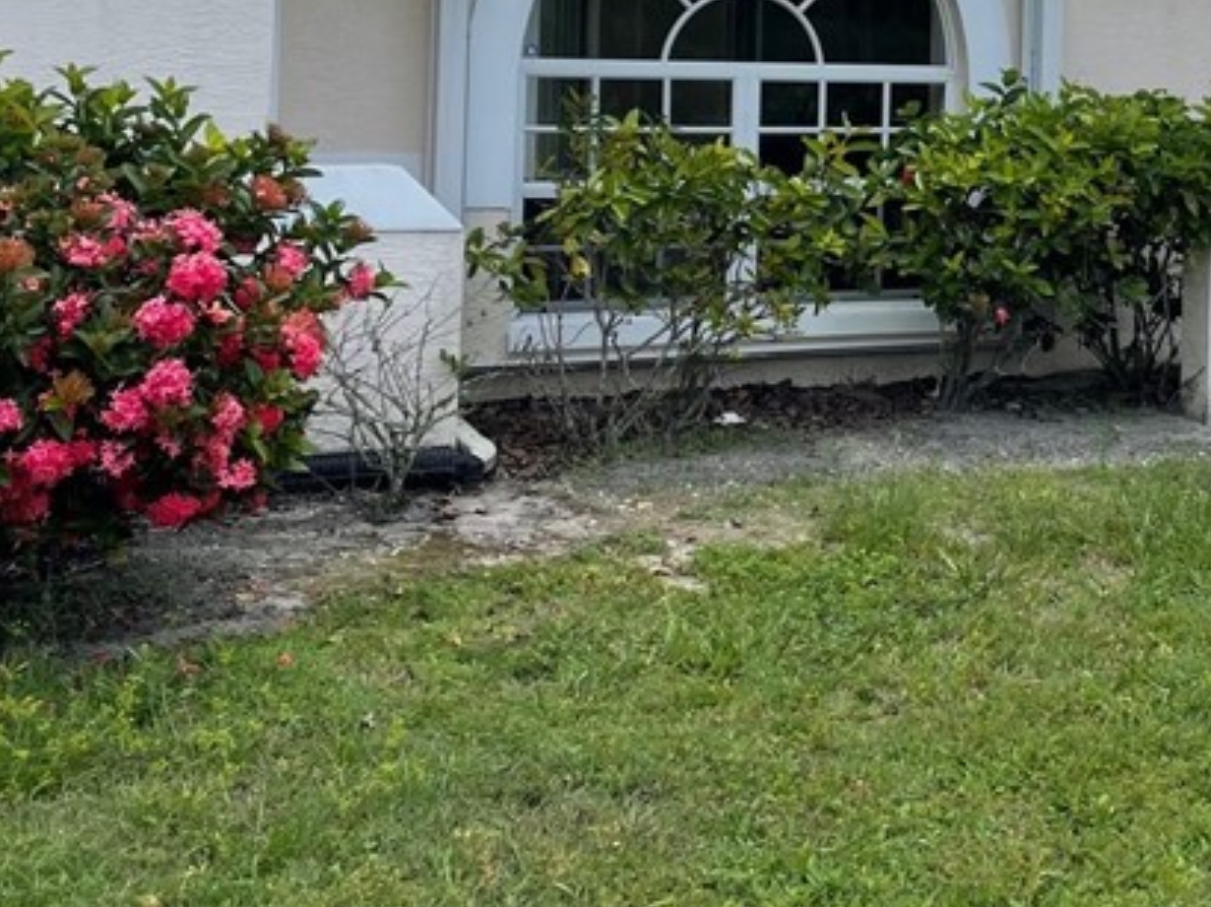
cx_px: 1119
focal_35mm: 65
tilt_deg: +1.9
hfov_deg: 28.5
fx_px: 2273
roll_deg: -0.8
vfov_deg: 21.8
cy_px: 12
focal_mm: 4.2
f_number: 1.6
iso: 32
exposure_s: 1/3610
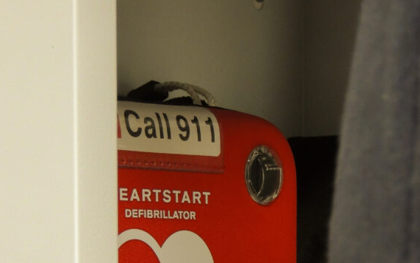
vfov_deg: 5.7
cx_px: 207
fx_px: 2645
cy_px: 287
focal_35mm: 231
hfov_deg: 9.1
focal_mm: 27.6
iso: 800
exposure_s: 1/20
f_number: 4.4
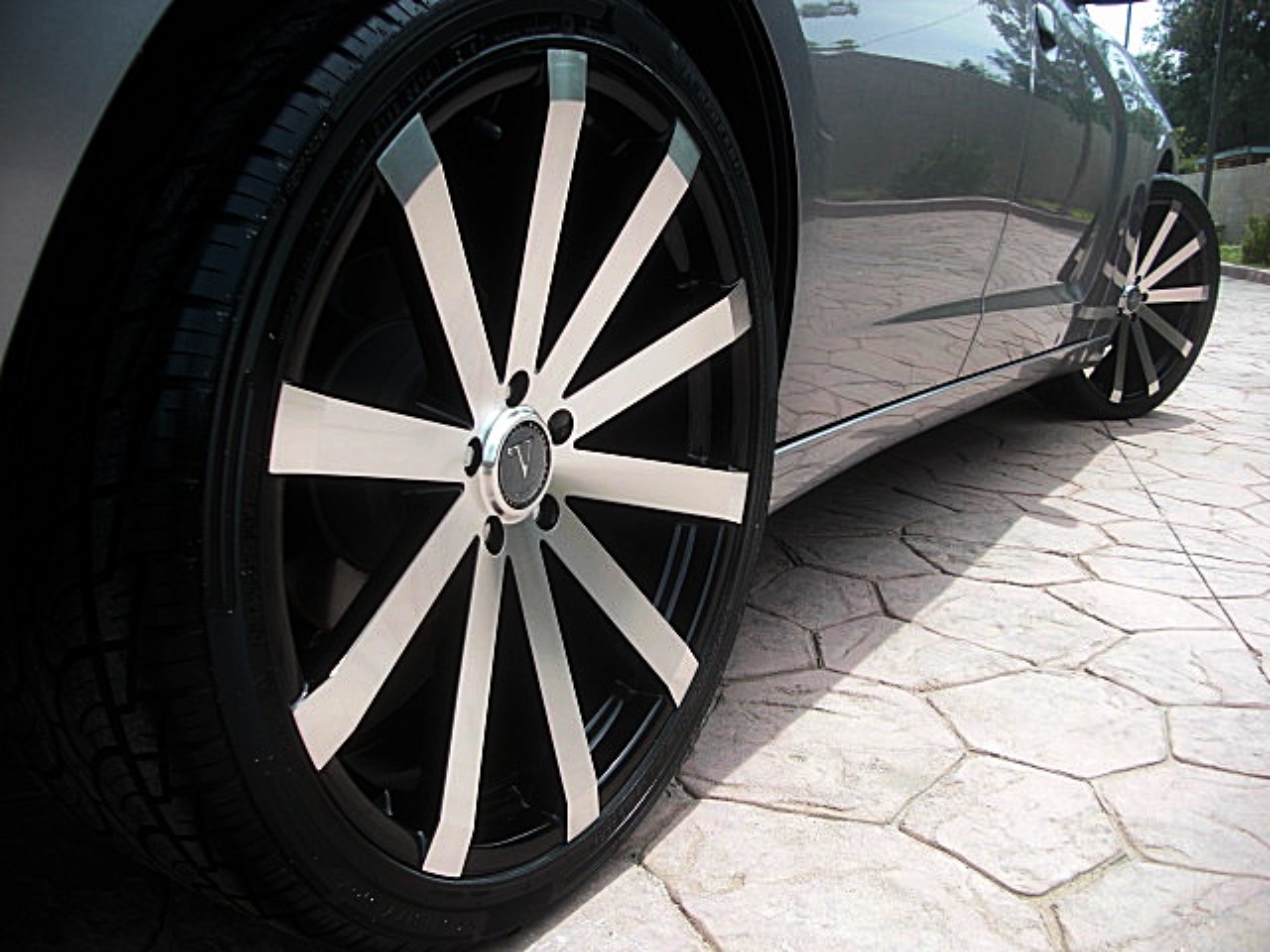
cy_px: 476
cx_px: 635
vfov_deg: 39.7
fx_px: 1321
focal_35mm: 36
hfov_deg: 51.4
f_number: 2.8
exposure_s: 1/400
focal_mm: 6.3
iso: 50
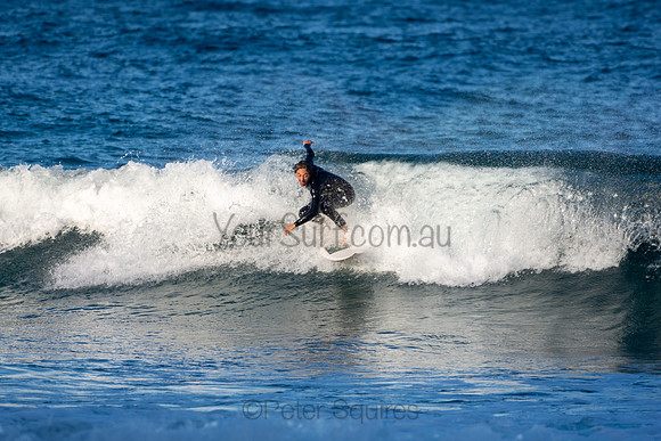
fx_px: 13773
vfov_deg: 1.8
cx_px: 330
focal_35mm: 750
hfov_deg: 2.7
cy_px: 220
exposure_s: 1/500
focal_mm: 500
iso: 100
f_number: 5.6
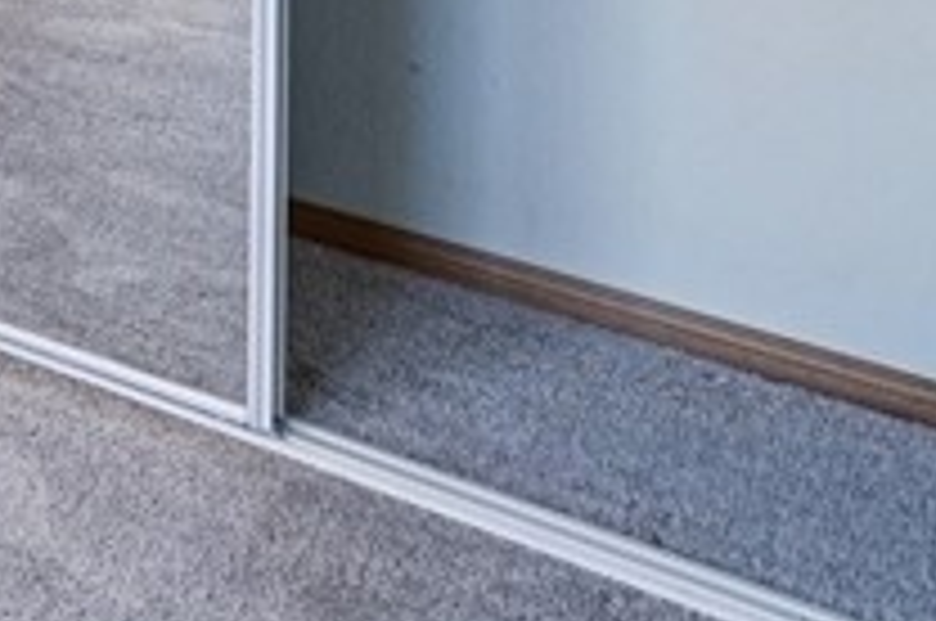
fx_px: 1765
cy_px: -655
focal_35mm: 68
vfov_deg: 15.5
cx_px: -1364
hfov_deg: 14.8
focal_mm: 13
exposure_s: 1/6
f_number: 9
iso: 400
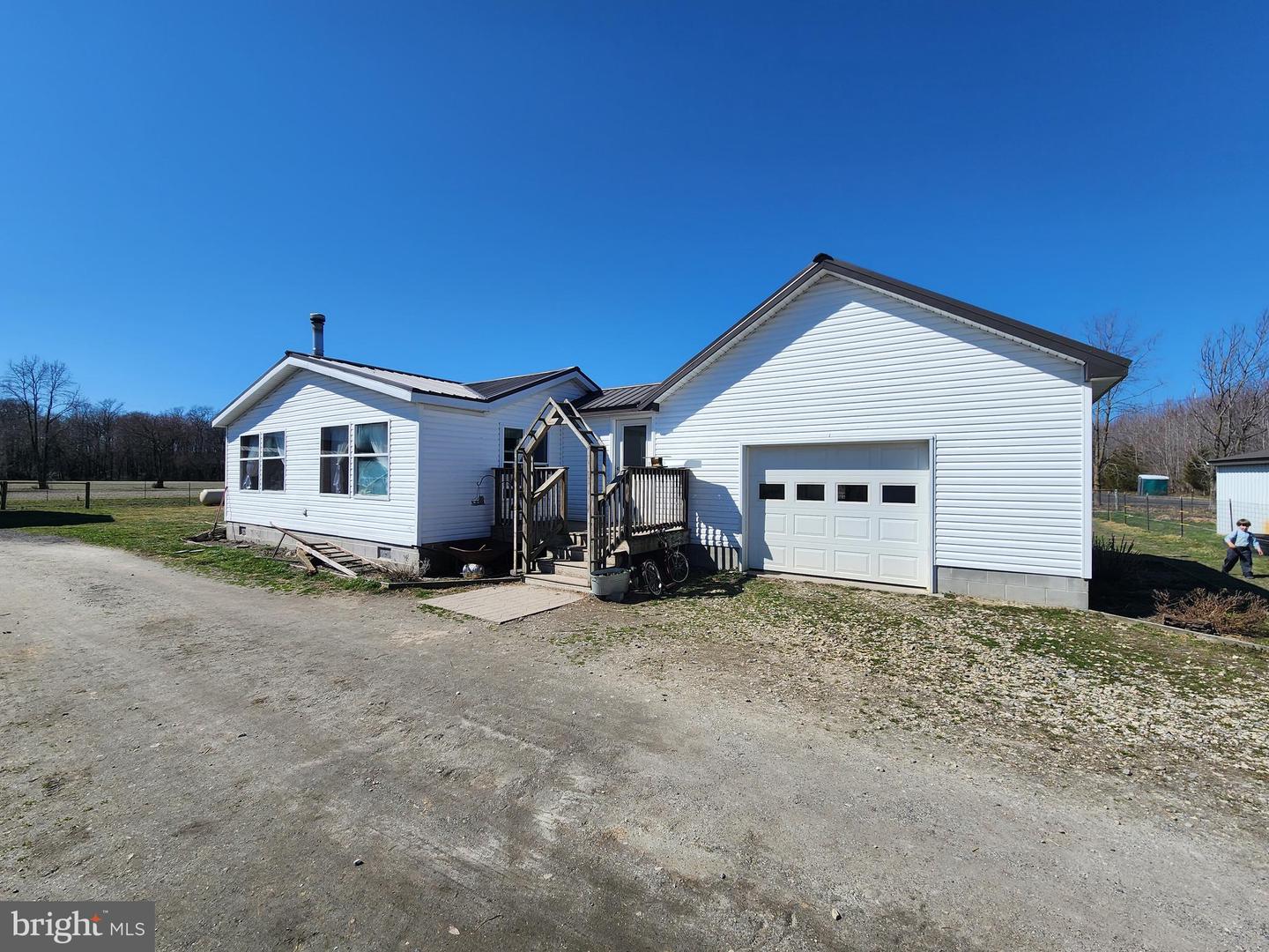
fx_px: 477
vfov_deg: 89.9
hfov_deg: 106.2
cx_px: 634
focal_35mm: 13
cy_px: 476
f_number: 2.2
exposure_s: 1/2843
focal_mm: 2.2
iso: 50
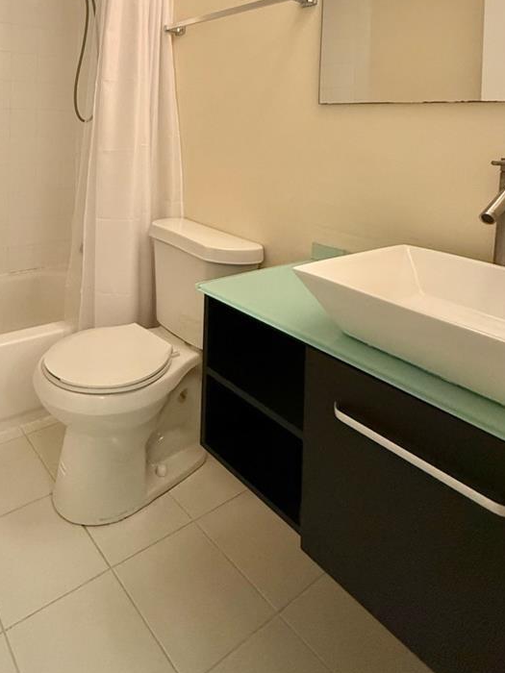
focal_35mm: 24
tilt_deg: -2.0
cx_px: 105
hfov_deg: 53.3
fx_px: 467
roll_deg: -1.6
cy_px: 137
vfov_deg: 65.4
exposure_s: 1/60
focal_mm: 2.22
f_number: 2.2
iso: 500
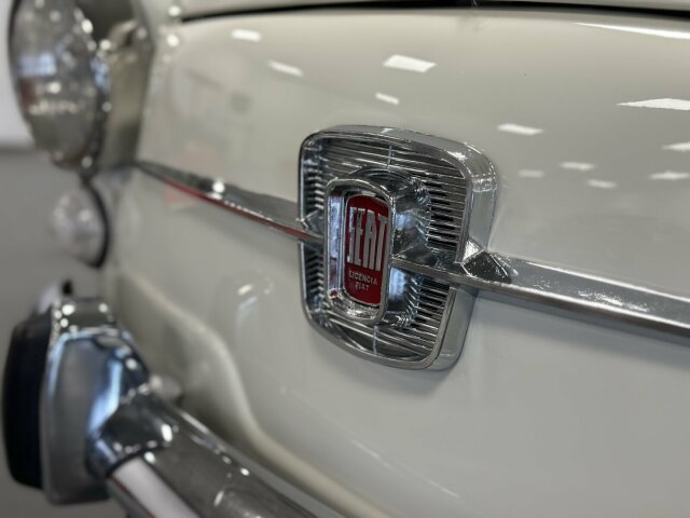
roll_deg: -0.3
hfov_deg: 39.7
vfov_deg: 30.3
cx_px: 345
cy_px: 259
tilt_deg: -15.7
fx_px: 957
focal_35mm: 48
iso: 125
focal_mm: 6.86
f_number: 1.78
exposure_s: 1/60
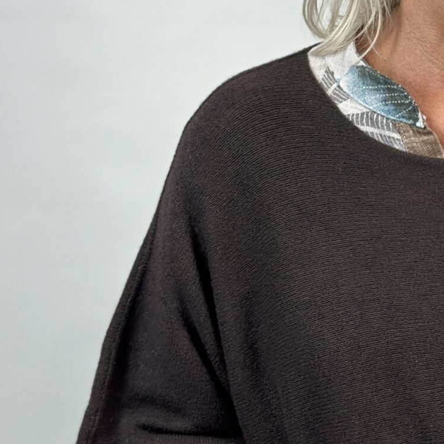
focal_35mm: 146
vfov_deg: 11.9
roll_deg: -1.2
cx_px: 495
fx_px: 2119
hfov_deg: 11.8
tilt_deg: -9.9
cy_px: 359
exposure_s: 1/100
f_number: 1.78
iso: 125
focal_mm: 6.86
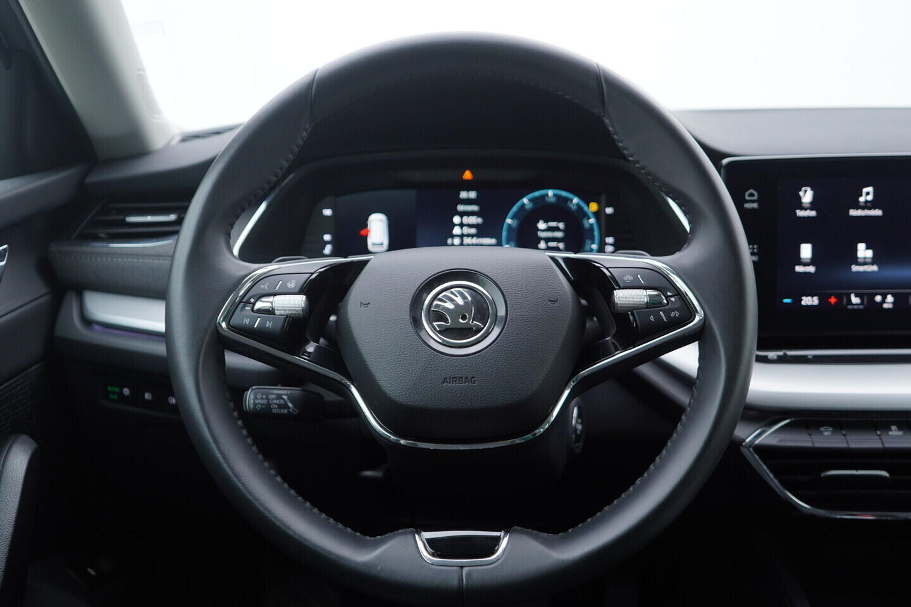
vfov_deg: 36.9
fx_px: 911
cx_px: 456
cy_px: 304
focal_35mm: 36
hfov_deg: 53.1
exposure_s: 1/40
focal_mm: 24
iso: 125
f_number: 2.8
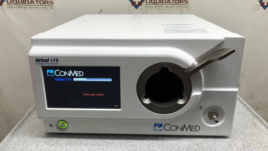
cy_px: 64
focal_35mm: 31
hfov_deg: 62.6
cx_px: 133
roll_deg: -0.9
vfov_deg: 37.7
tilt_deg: -17.1
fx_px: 220
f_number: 1.8
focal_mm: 3.99
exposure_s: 1/40
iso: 20
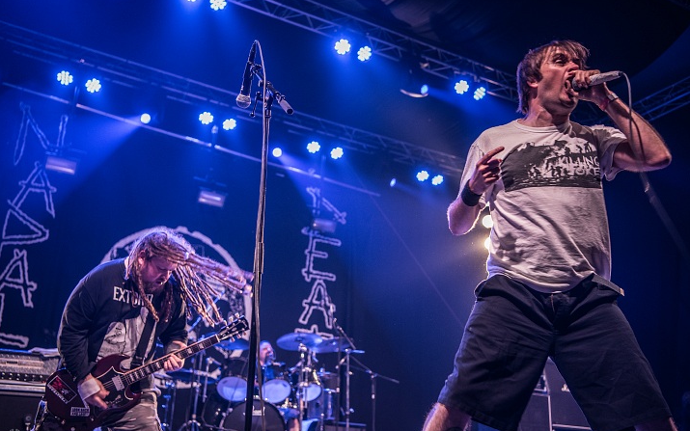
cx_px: 345
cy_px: 227
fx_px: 733
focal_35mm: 39
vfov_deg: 32.8
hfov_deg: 50.4
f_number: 2.8
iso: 1000
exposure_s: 1/100
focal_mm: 38
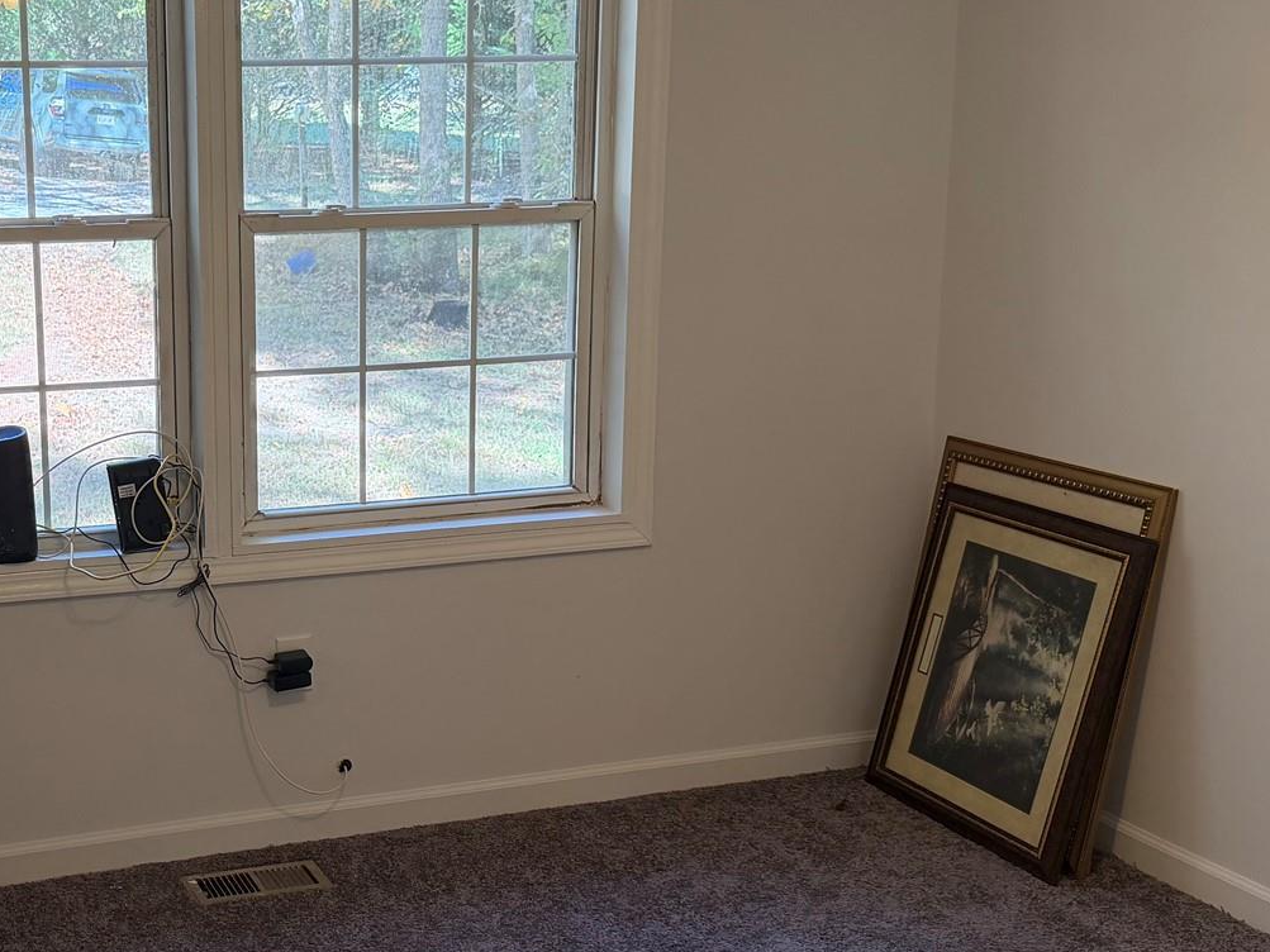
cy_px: 496
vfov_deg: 29.7
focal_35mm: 49
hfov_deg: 37.3
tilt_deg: -11.1
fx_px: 1798
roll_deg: +1.6
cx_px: 218
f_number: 1.78
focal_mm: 6.76
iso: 200
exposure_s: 1/137
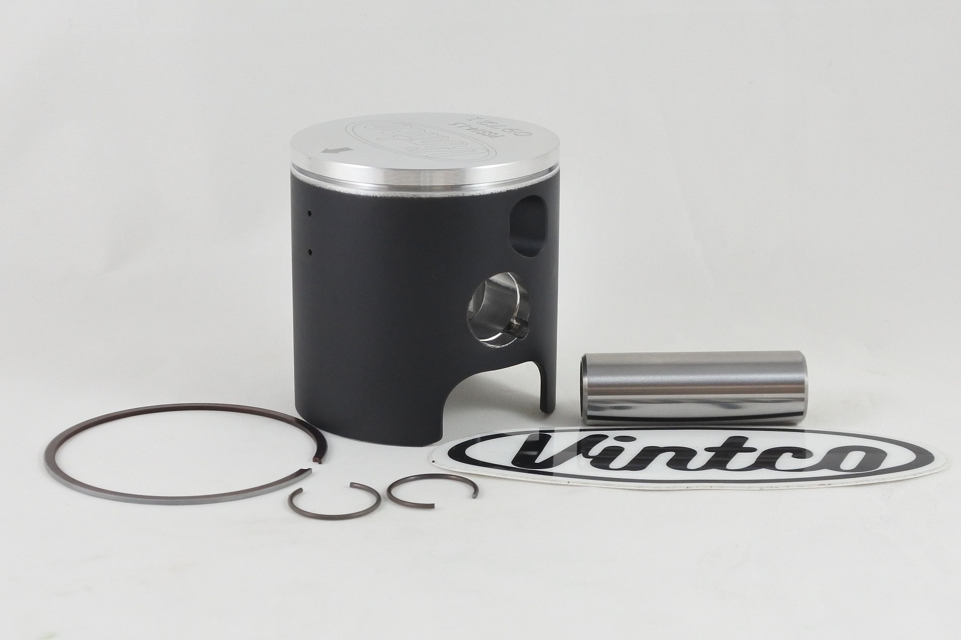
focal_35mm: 45
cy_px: 320
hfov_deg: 43.6
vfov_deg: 29.9
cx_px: 480
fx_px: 1201
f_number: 4.5
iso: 500
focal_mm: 16.8
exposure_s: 1/125
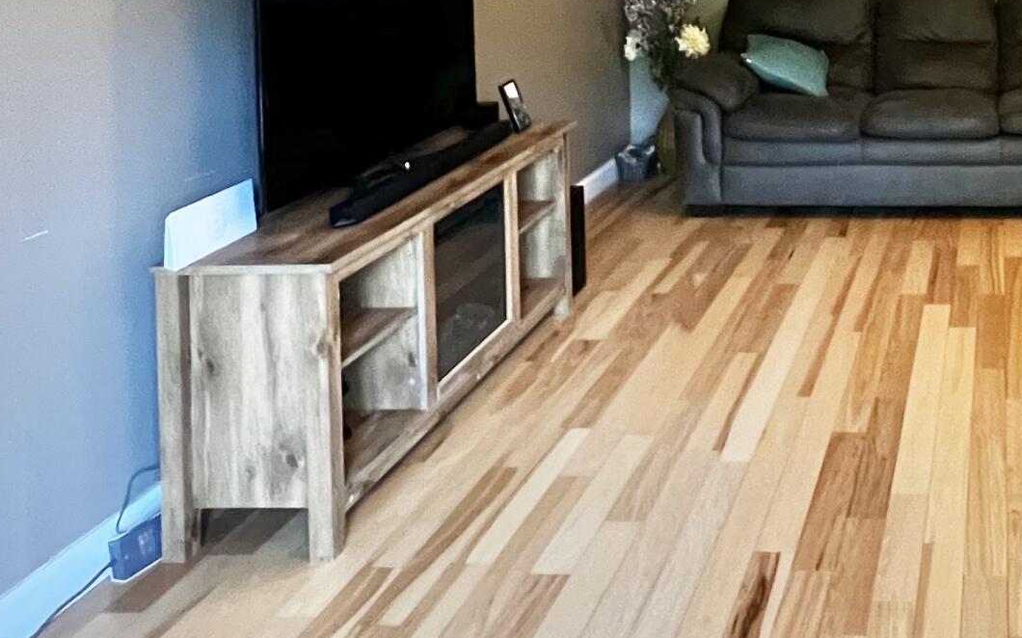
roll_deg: +1.4
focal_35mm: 39
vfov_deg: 28.5
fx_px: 1086
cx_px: 929
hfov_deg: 45.4
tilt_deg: -0.3
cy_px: -129
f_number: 1.8
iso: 500
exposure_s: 1/60
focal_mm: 1.57
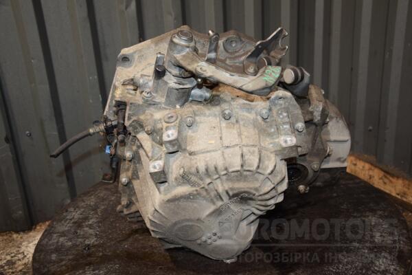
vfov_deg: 35.5
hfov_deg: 51.3
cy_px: 138
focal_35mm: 38
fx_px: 429
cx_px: 206
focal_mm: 25
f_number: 5
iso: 800
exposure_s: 1/60
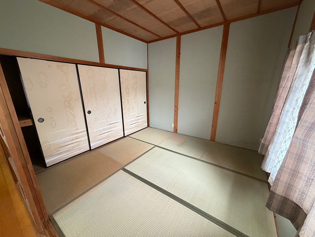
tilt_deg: -15.4
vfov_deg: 85.7
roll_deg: +1.0
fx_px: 127
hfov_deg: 102.1
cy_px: 118
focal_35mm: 14
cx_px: 158
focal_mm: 2.22
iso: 400
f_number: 2.2
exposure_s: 1/60
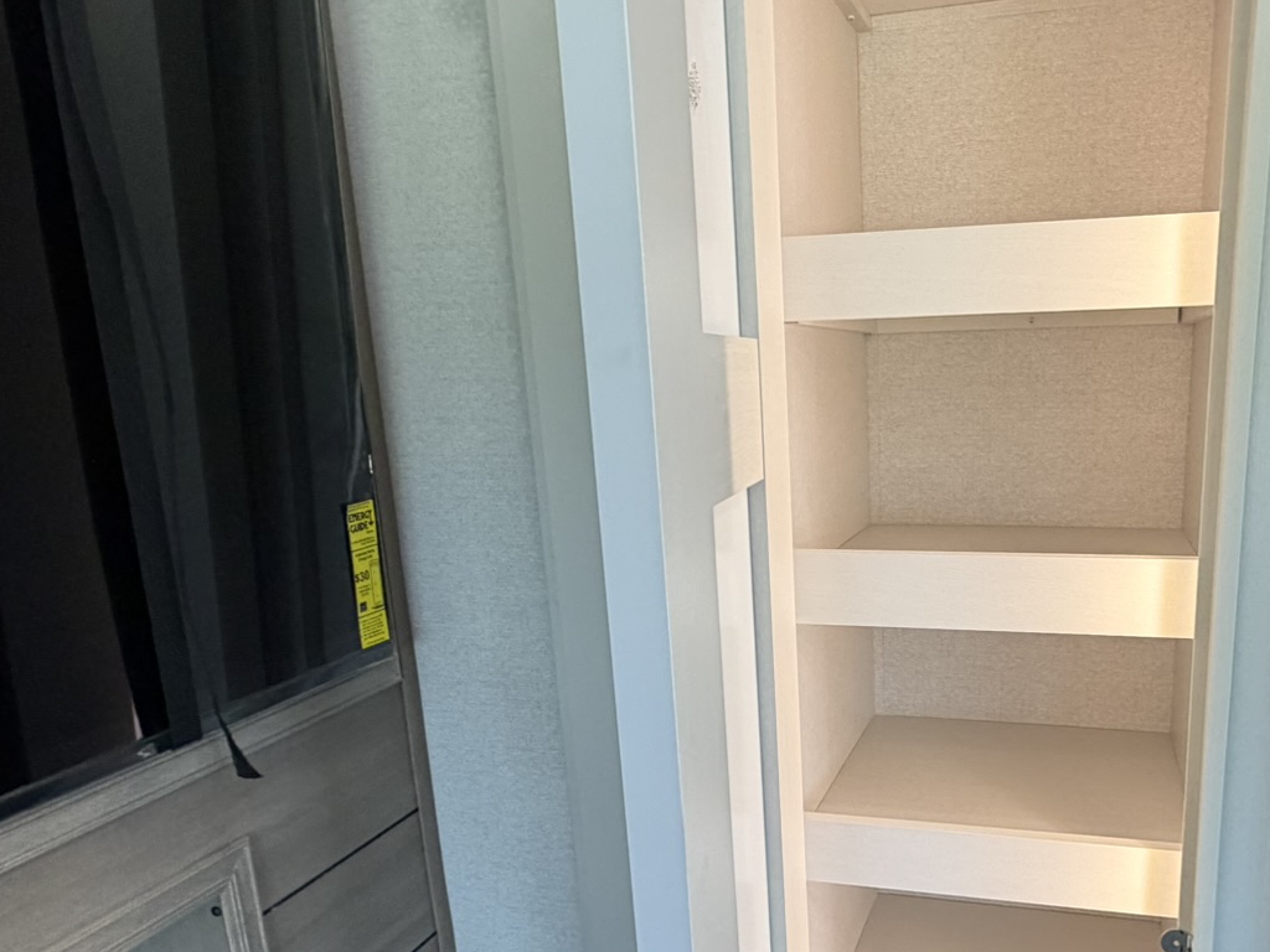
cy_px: 631
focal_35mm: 28
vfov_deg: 48.9
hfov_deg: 62.2
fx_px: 1027
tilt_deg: -14.9
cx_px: 825
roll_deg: +1.5
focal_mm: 2.22
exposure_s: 1/115
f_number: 2.2
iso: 320
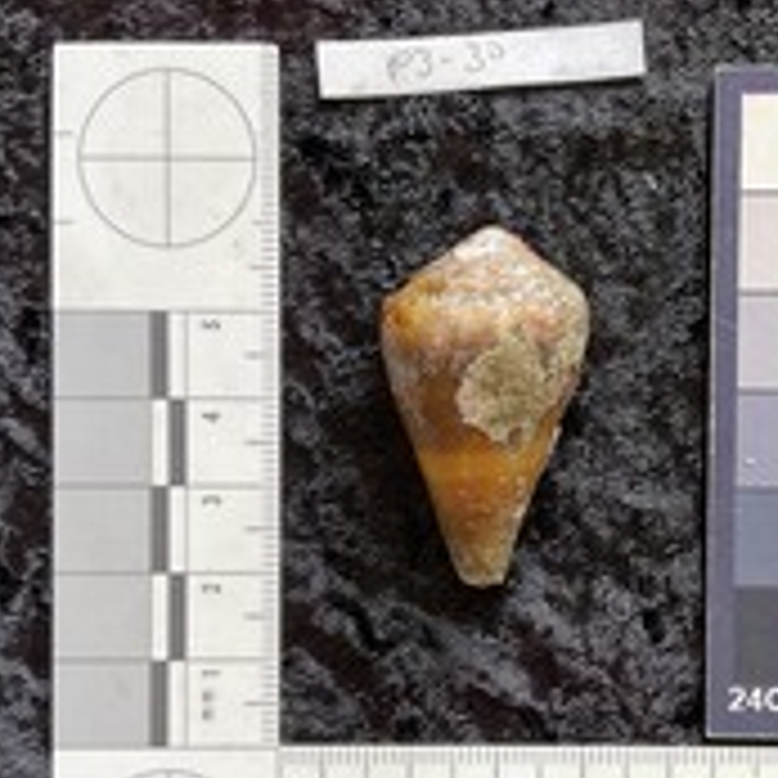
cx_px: 558
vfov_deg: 32.6
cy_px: 506
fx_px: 1322
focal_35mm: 52
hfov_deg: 32.3
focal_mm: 3
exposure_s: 1/60
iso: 64
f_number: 1.8
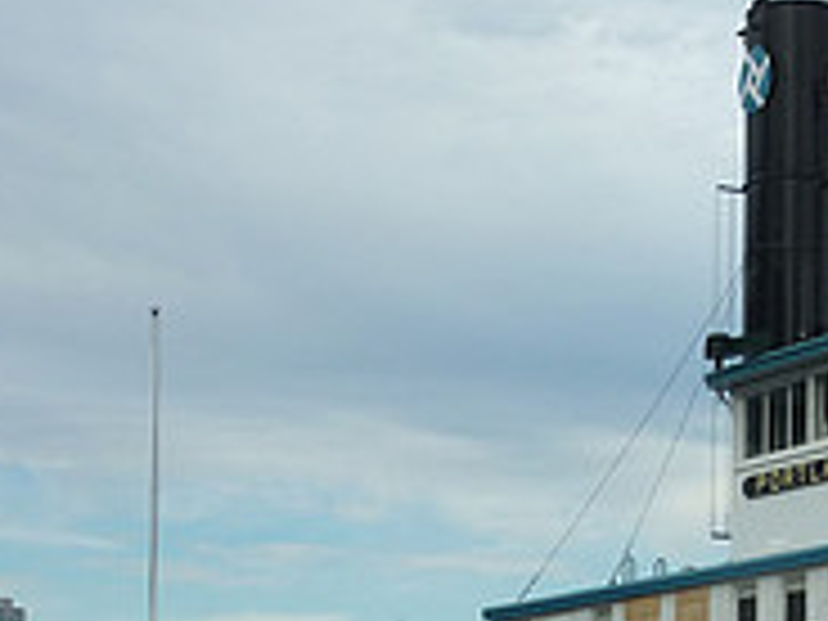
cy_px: 772
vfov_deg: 11.5
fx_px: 3014
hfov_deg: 15.3
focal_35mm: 126
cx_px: 842
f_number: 4.5
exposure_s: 1/400
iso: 125
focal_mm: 6.5
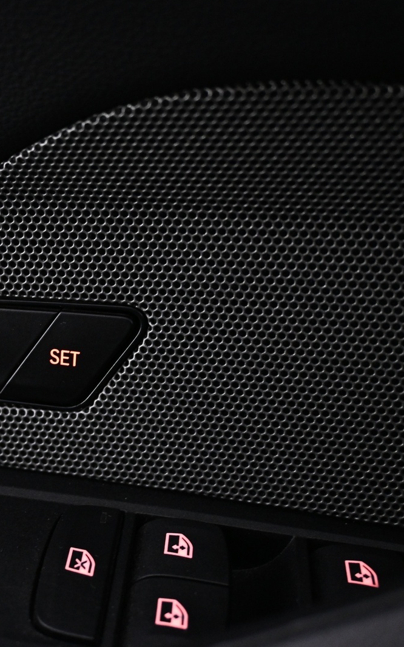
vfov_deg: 41.2
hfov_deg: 25.4
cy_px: 322
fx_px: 859
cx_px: 22
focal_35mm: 49
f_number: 4
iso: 1600
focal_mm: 21
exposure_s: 1/20
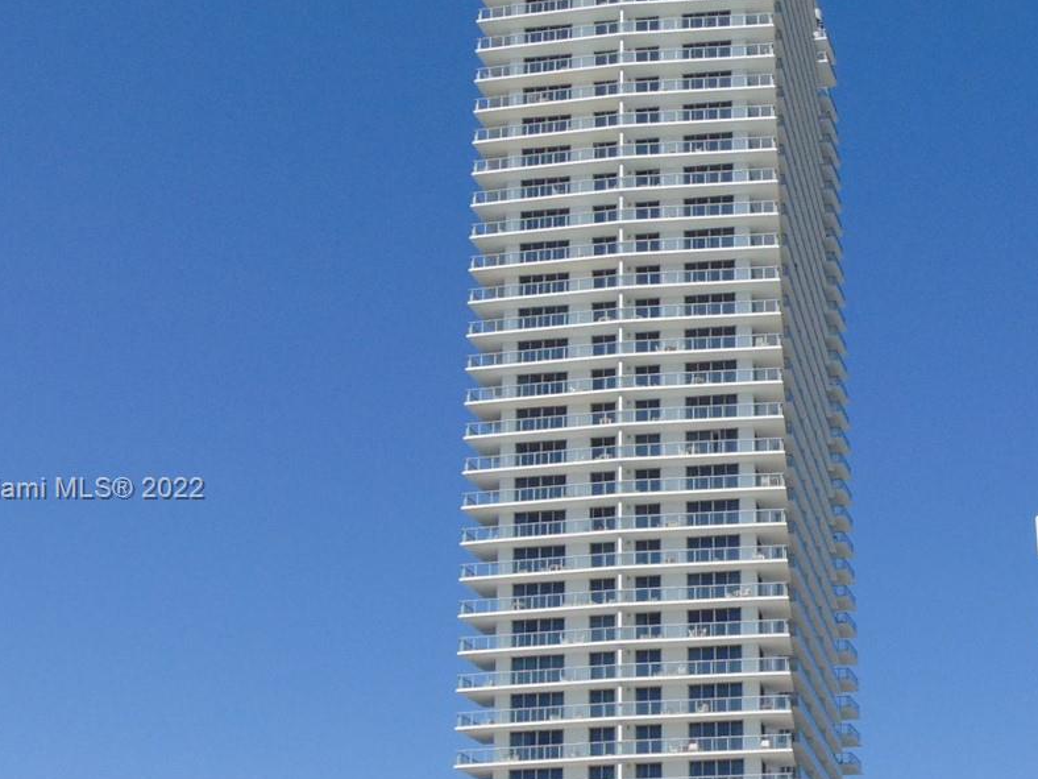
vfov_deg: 21.9
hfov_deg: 28.3
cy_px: 490
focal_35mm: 67
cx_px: 836
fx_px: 2009
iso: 80
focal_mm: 5.8
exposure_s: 1/320
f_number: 8.2
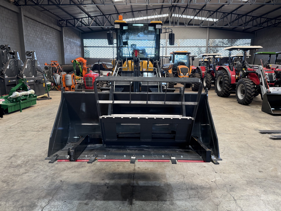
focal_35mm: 24
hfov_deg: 71.6
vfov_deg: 56.8
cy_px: 106
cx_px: 140
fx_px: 195
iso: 250
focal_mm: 6.76
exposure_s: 1/60
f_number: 1.78
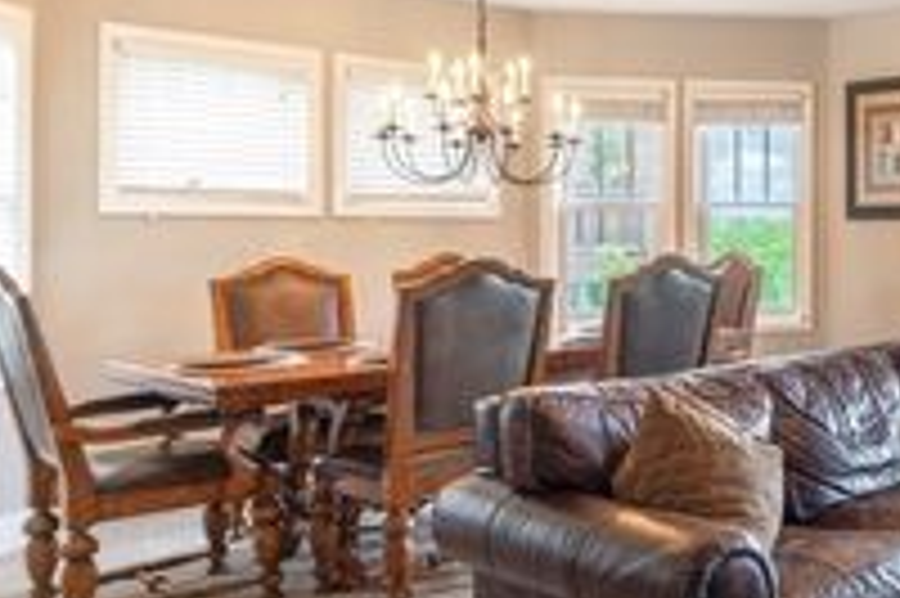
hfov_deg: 38.1
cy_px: 232
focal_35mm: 40
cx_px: 1044
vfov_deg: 33.2
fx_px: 999
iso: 100
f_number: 6.3
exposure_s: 1/500
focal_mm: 16
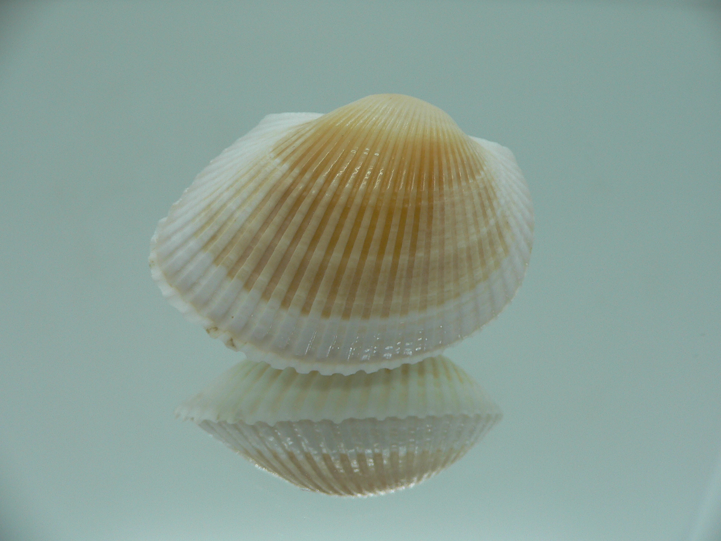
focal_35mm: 36
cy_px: 270
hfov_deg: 51.4
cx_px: 362
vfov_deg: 39.7
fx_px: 750
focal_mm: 4.6
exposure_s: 1/60
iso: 80
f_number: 2.8
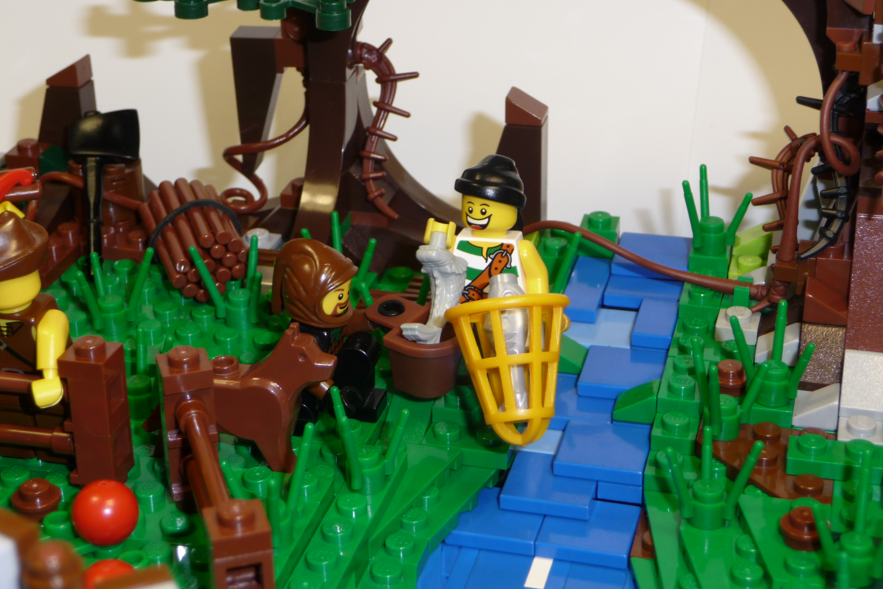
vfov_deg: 19.5
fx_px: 1717
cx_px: 443
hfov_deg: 28.8
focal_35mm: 70
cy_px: 276
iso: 100
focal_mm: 11.3
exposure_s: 1/30
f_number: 4.5
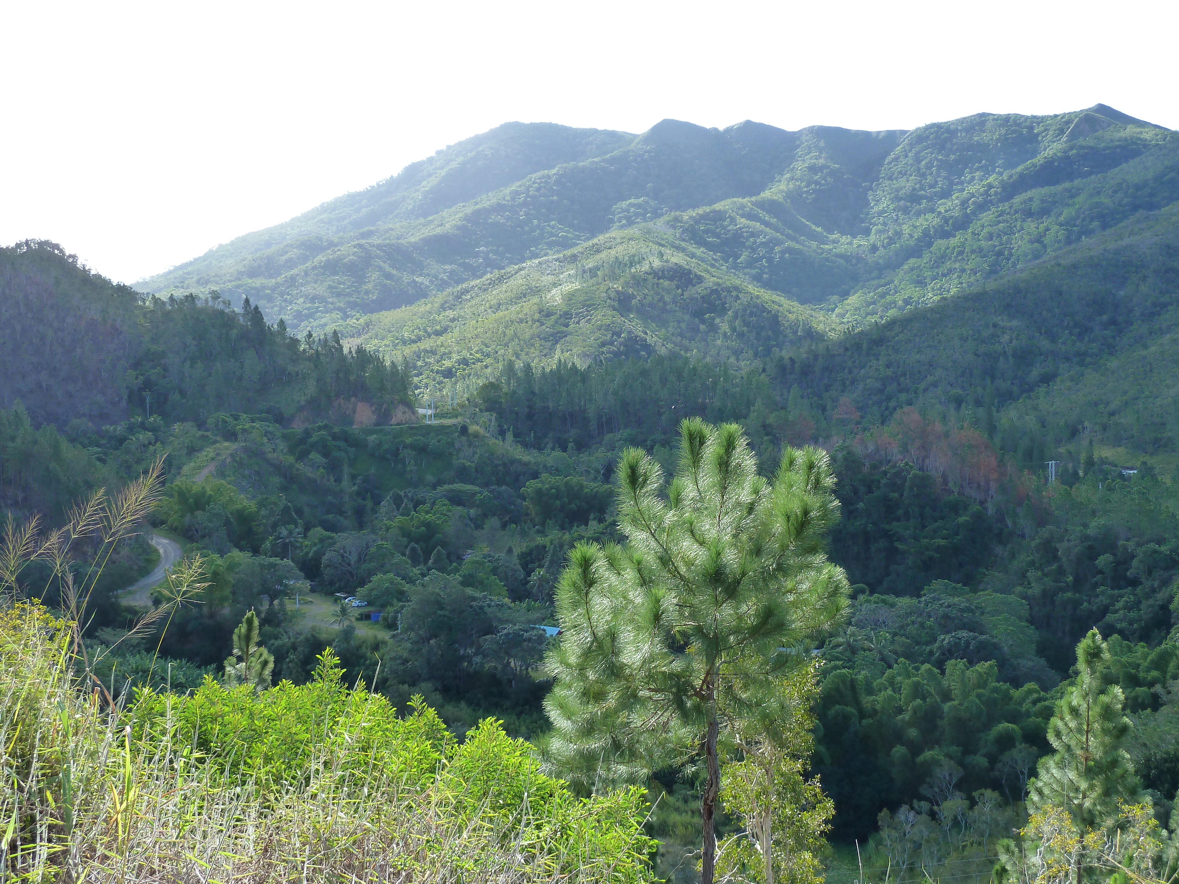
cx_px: 590
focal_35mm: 42
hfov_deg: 44.8
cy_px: 442
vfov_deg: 34.3
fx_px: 1430
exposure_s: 1/160
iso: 125
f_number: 4
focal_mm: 6.9
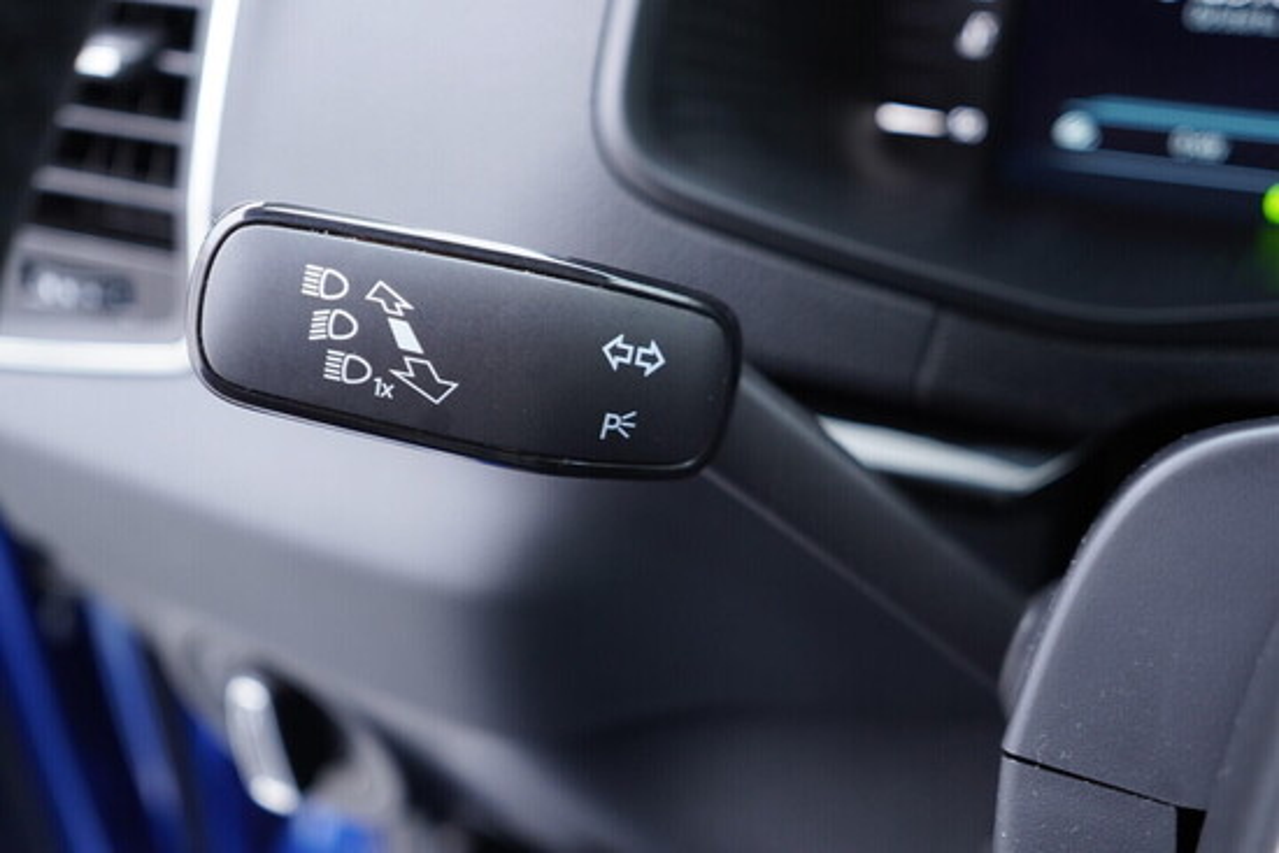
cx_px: 640
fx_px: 1279
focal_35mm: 36
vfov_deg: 36.9
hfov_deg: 53.1
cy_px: 426
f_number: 2.8
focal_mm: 24
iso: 500
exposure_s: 1/40
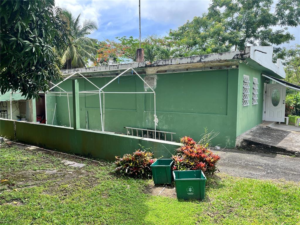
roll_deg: +0.2
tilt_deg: -4.8
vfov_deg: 53.1
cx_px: 150
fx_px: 225
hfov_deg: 67.3
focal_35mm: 26
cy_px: 112
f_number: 1.6
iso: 50
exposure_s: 1/992
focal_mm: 5.1
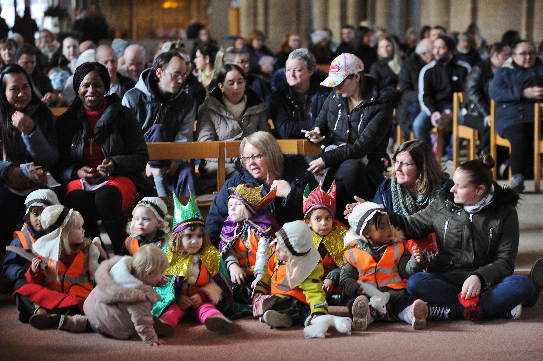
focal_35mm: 105
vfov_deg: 13.0
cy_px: 180
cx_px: 272
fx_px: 1583
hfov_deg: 19.5
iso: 1600
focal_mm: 105
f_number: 2.8
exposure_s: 1/100
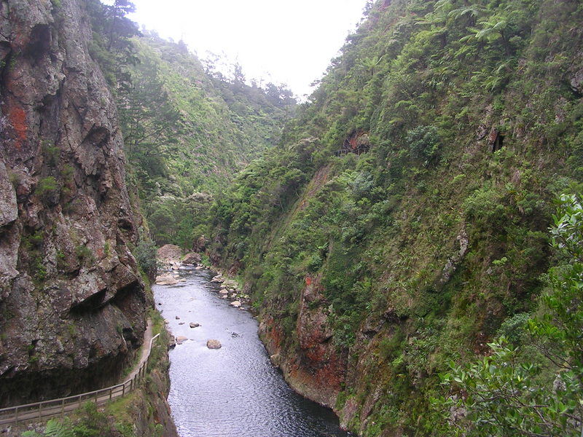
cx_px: 292
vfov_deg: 37.7
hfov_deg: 49.0
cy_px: 218
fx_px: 640
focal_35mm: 38
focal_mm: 5.8
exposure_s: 1/83.4
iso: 50
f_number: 2.8
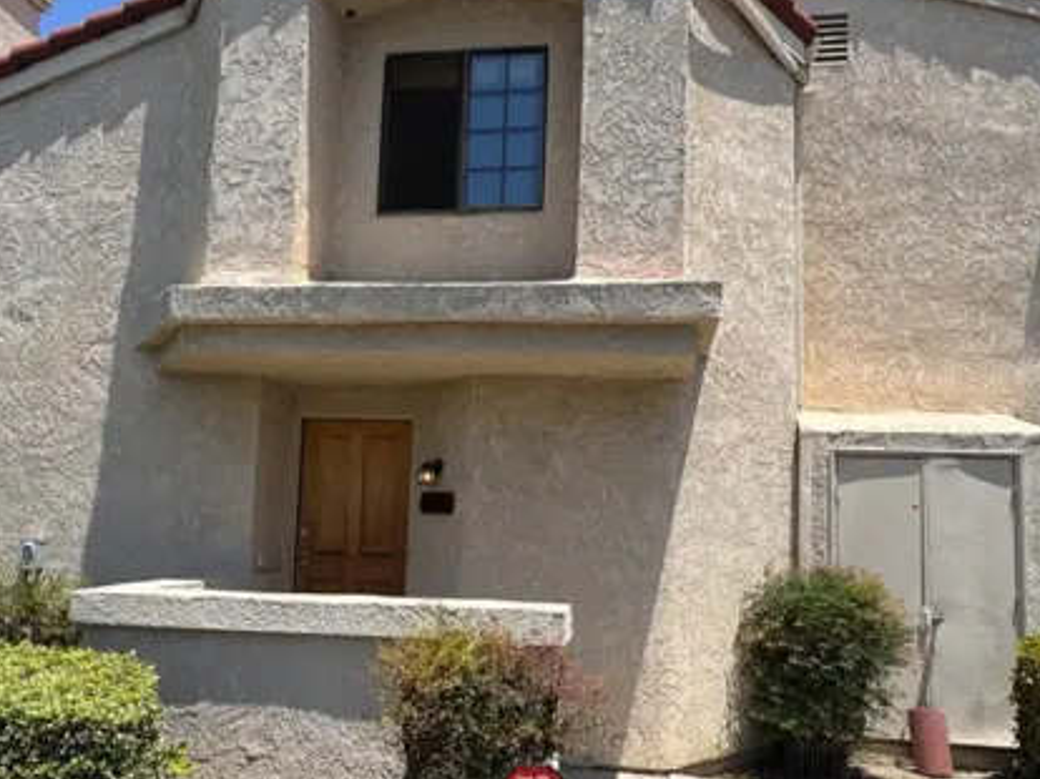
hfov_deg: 67.3
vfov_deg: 52.8
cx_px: 523
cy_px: 445
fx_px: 781
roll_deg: -2.2
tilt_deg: +5.0
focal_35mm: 26
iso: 50
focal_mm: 2.22
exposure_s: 1/1789
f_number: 2.2
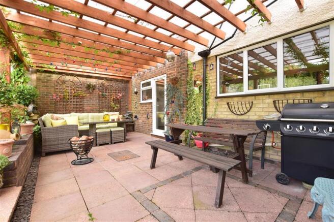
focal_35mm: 15
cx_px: 167
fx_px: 139
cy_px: 111
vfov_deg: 77.3
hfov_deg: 100.4
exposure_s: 1/15
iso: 250
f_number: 16
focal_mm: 10
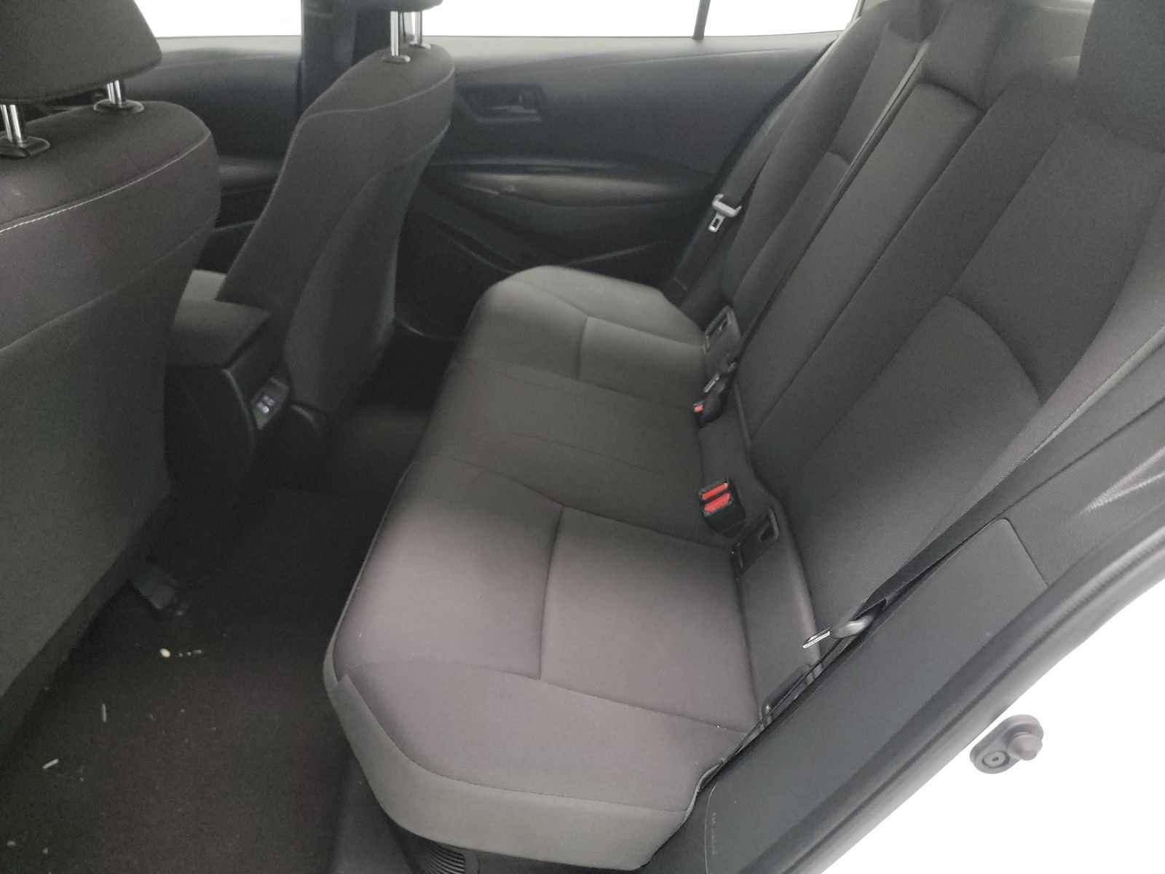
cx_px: 582
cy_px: 437
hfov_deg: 71.6
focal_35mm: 24
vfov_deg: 56.8
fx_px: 808
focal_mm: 6.7
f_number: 1.8
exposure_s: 1/59
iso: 2262
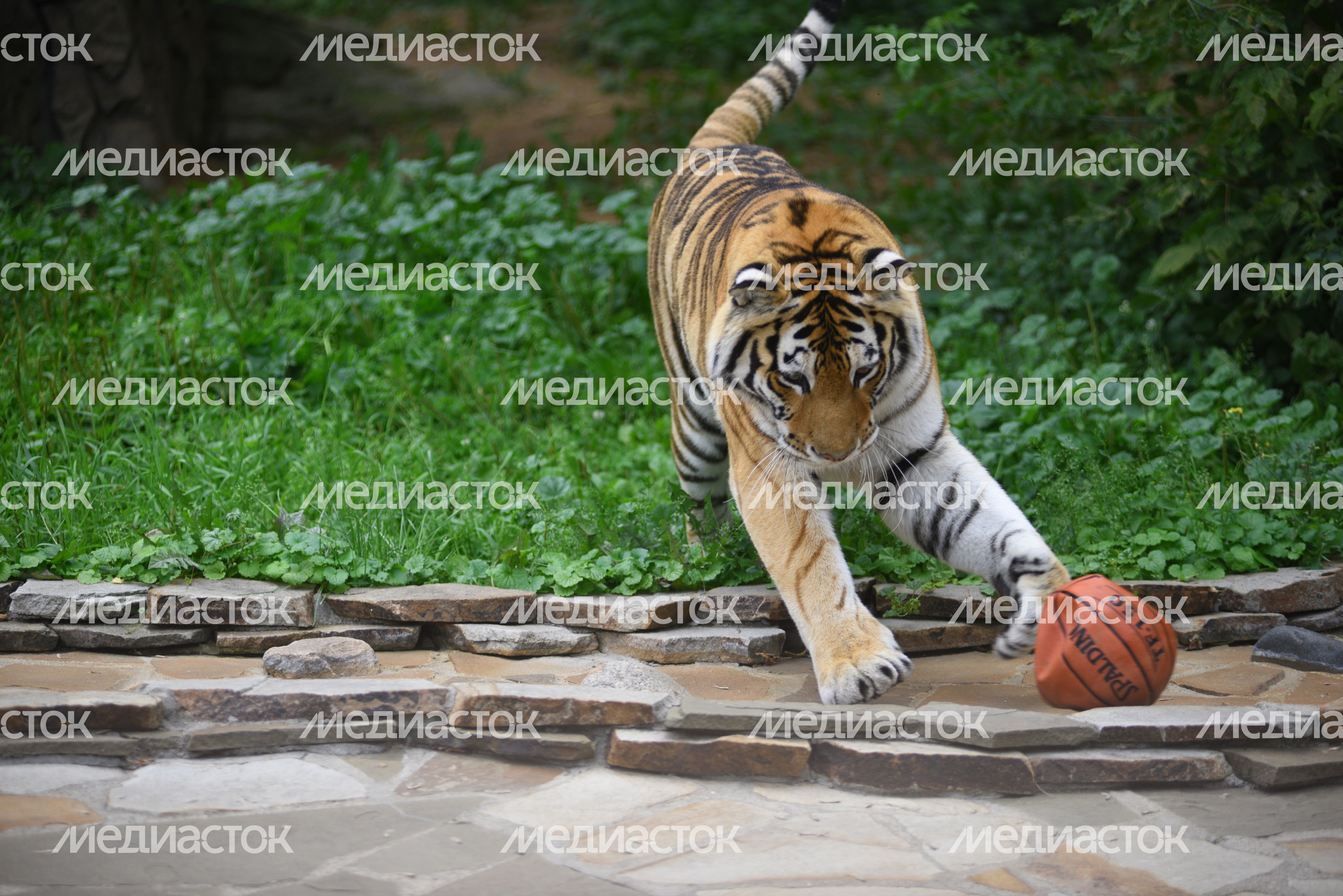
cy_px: 448
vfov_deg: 11.0
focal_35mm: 125
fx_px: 4665
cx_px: 672
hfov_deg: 16.4
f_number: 2.8
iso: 200
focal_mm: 125
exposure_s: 1/1000
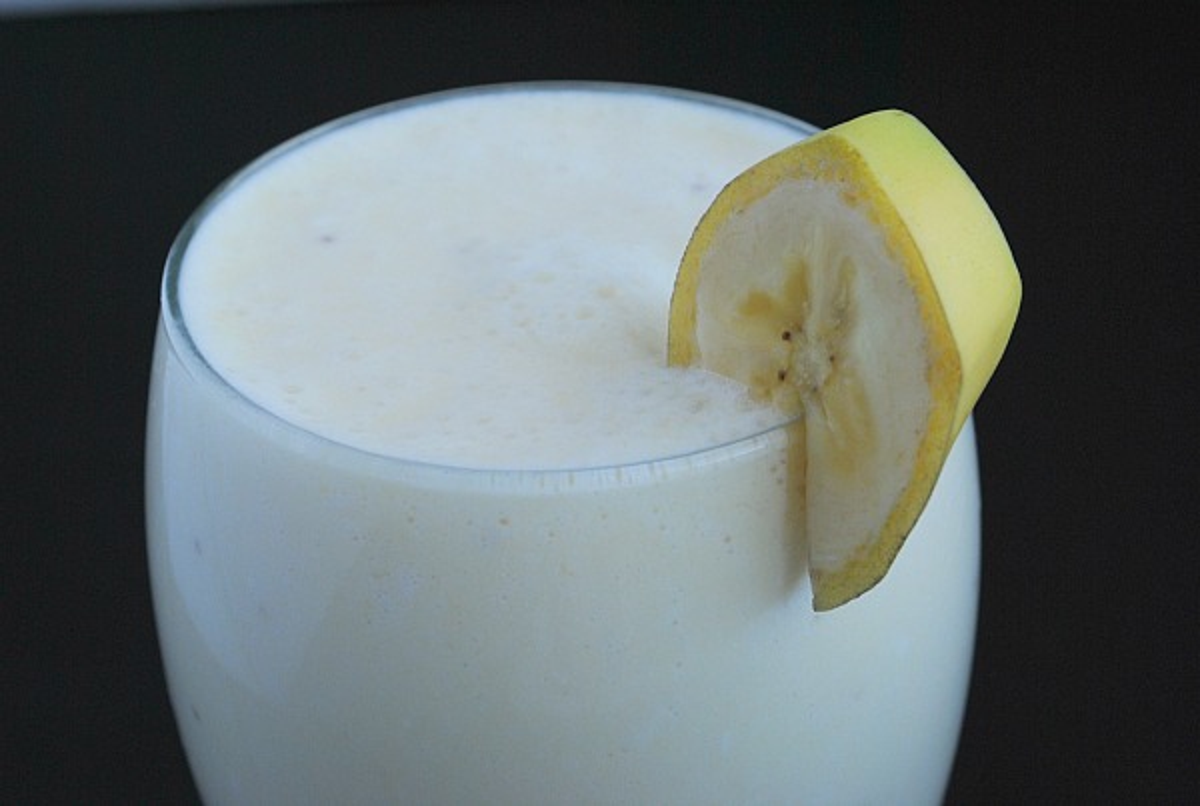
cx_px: 600
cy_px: 403
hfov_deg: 24.6
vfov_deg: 16.6
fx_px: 2756
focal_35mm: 82
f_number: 10
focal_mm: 55
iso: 200
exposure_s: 1/50
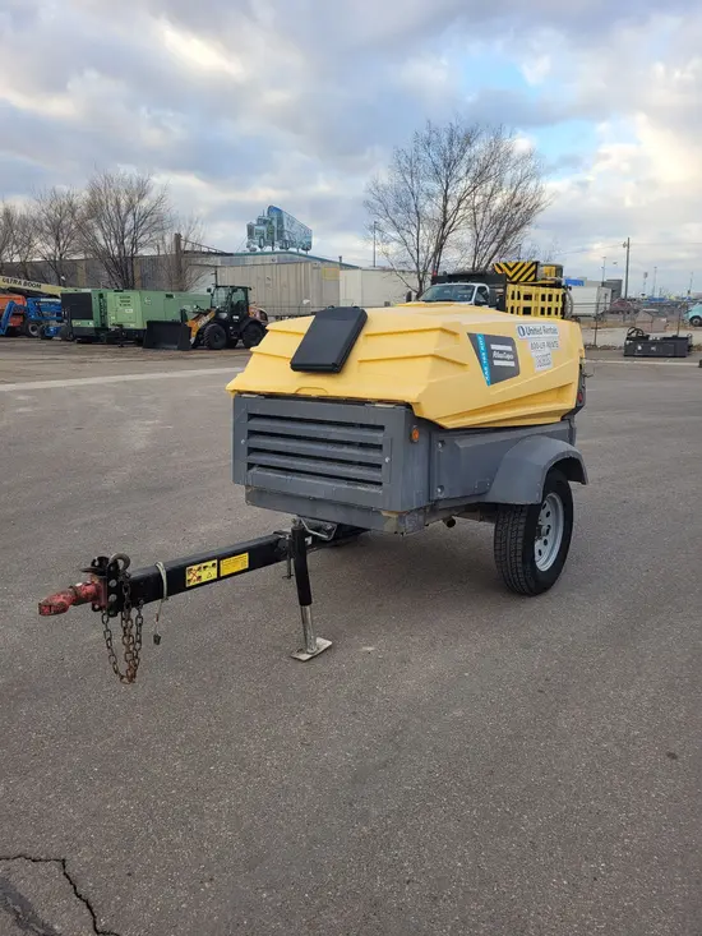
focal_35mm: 26
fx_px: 703
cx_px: 351
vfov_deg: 67.3
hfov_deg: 53.1
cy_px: 468
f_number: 1.8
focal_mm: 5.4
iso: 40
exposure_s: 1/335
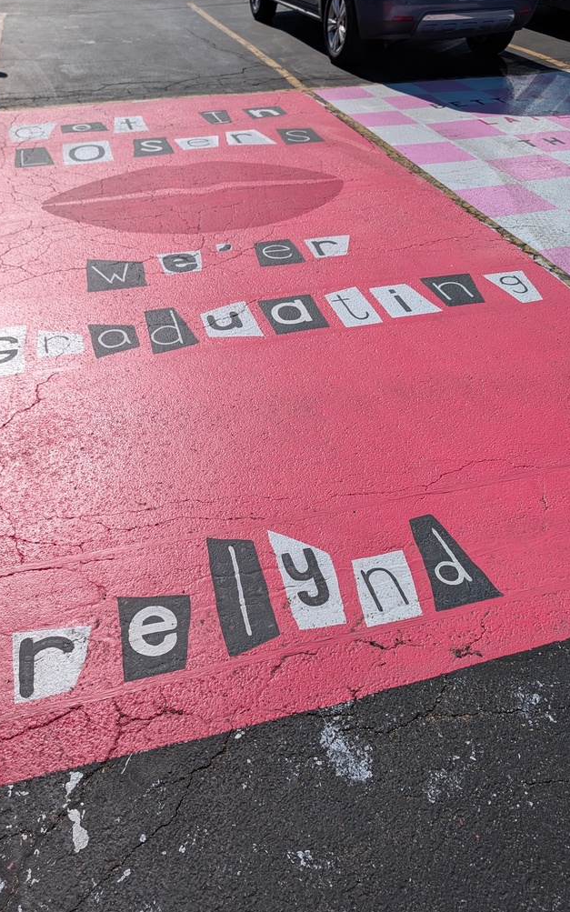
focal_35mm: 26
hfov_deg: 47.5
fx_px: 646
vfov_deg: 70.4
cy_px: 452
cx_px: 253
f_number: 1.68
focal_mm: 6.9
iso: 20
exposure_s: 1/2392
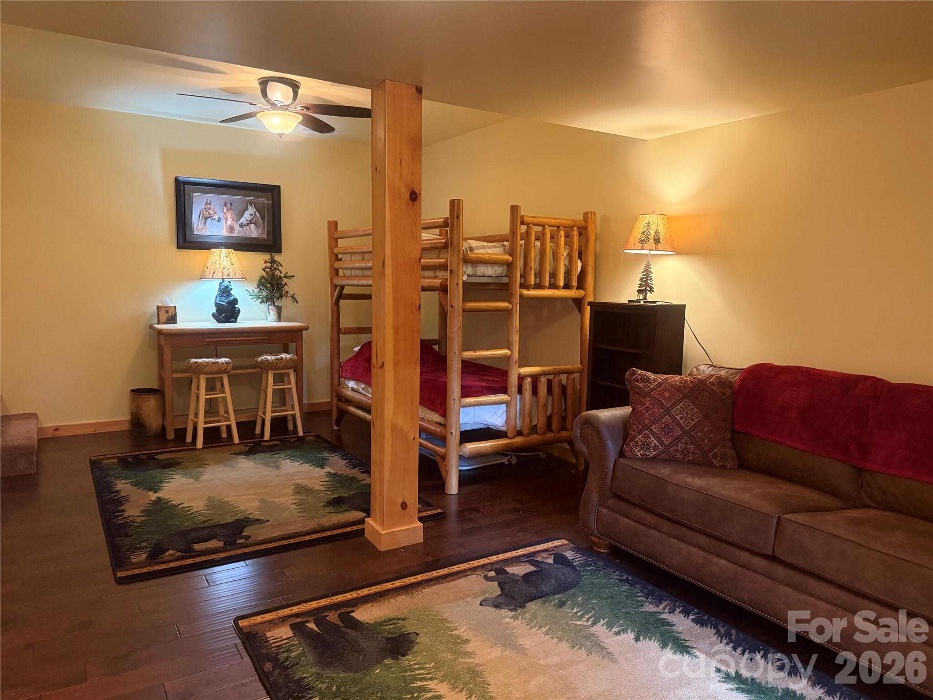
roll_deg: -1.2
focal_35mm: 24
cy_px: 350
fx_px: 647
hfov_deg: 71.6
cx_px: 466
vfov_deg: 56.8
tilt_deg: -5.7
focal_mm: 6.76
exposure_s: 1/60
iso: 640
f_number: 1.78
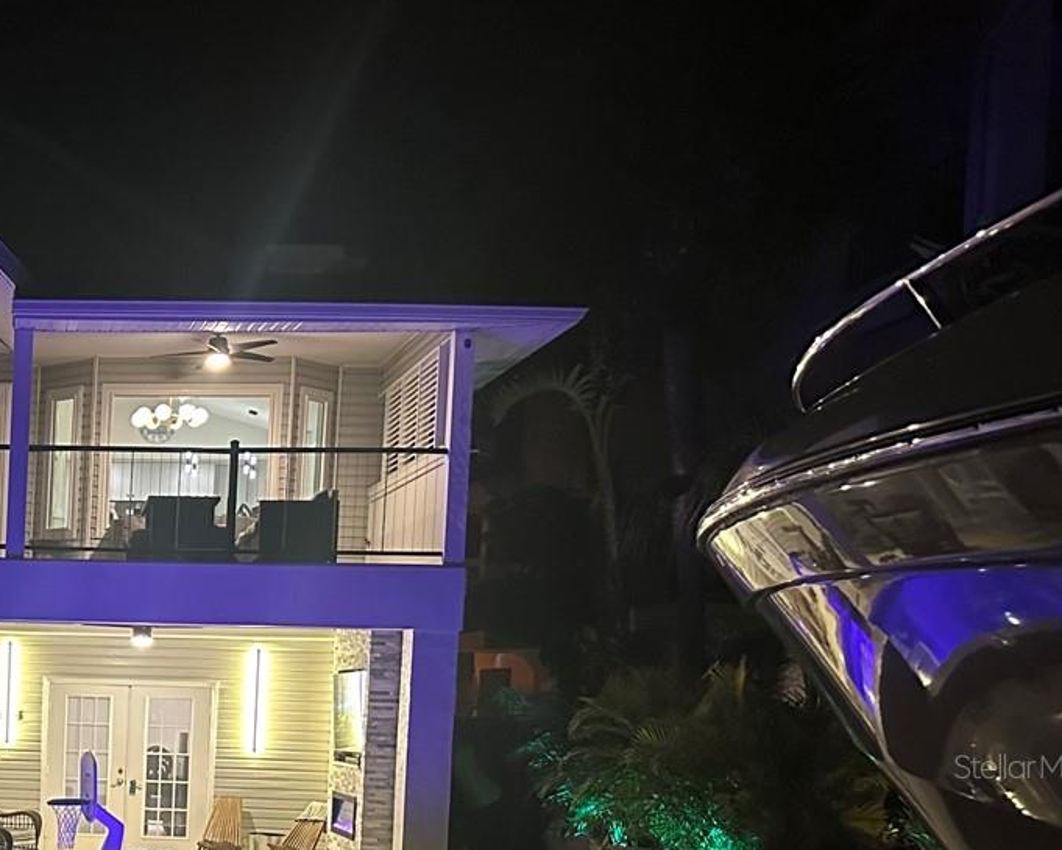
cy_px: 766
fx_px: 1729
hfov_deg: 30.1
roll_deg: -1.5
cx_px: -147
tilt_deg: -1.9
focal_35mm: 55
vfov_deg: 26.7
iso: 1000
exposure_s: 1/40
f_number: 1.78
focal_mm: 6.86
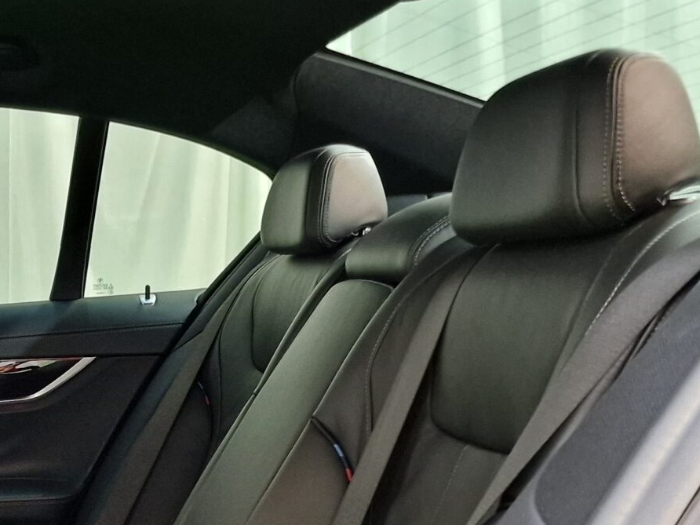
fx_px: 1335
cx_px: -184
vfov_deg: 20.9
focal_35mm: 66
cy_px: 613
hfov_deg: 25.7
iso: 500
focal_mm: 6.4
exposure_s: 1/25
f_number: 1.8
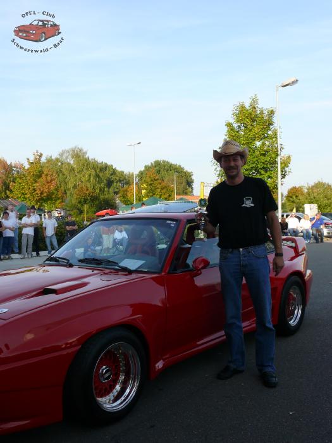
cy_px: 222
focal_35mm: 35
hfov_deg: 40.7
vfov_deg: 52.6
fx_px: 448
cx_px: 166
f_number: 5.6
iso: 100
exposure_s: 1/200
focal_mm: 7.4
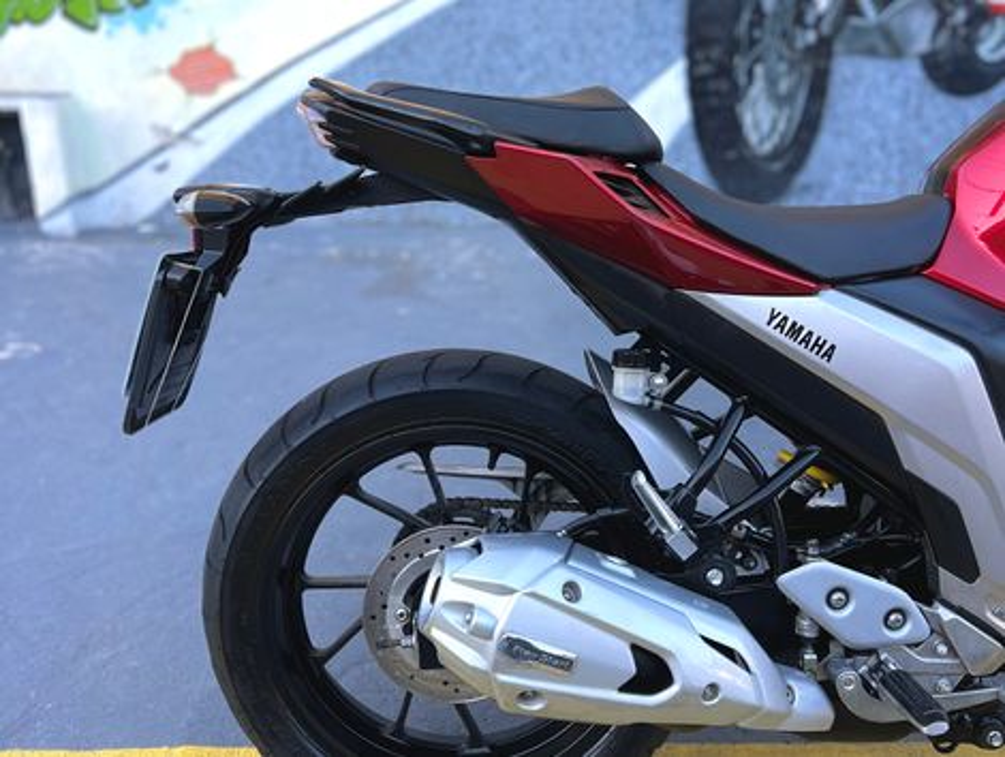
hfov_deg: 67.2
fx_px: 756
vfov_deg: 53.2
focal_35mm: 26
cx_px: 502
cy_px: 378
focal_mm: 5.7
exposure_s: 1/223
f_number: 1.5
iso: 40
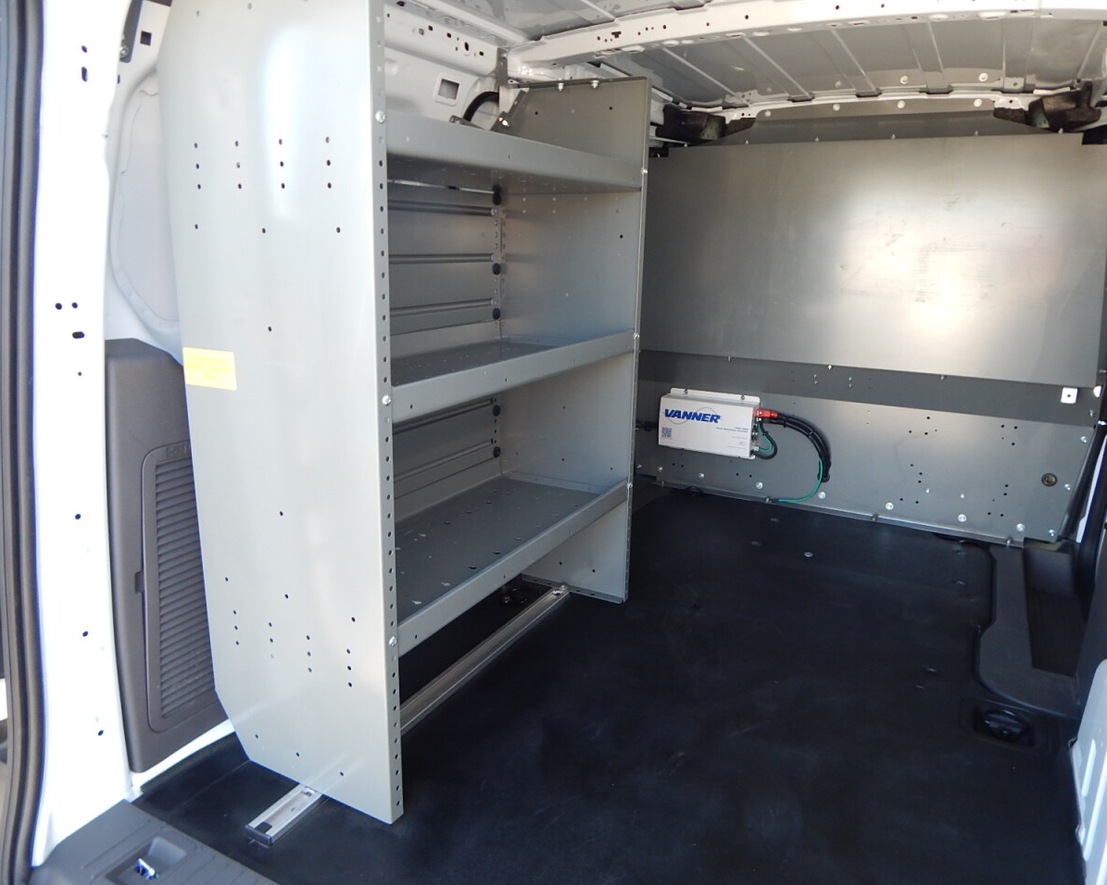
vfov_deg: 60.9
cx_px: 566
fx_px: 754
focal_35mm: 23
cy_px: 443
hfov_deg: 72.6
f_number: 3
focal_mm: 4
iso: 125
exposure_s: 1/60
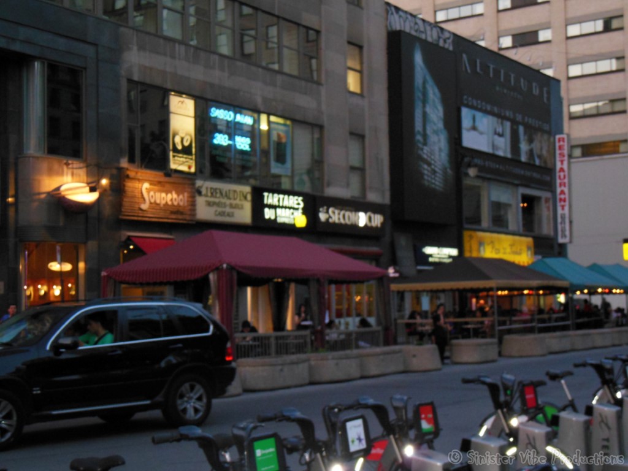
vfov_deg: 25.7
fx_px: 1034
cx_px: 314
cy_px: 236
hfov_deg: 33.8
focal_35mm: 57
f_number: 4.1
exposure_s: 1/60
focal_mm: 10.2
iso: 800
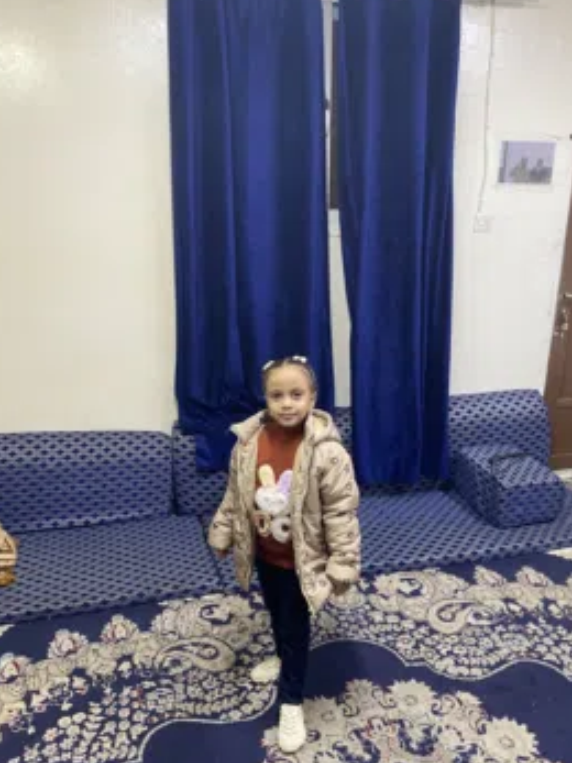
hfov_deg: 46.8
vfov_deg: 59.8
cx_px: 297
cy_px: 422
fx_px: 661
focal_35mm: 30
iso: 160
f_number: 1.8
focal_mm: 4.25
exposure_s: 1/50
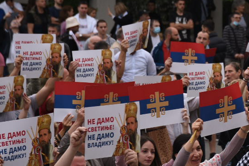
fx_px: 1958
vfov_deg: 4.9
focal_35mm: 283
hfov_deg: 7.2
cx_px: 288
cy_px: 87
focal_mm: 95
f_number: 4
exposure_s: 1/250
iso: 320
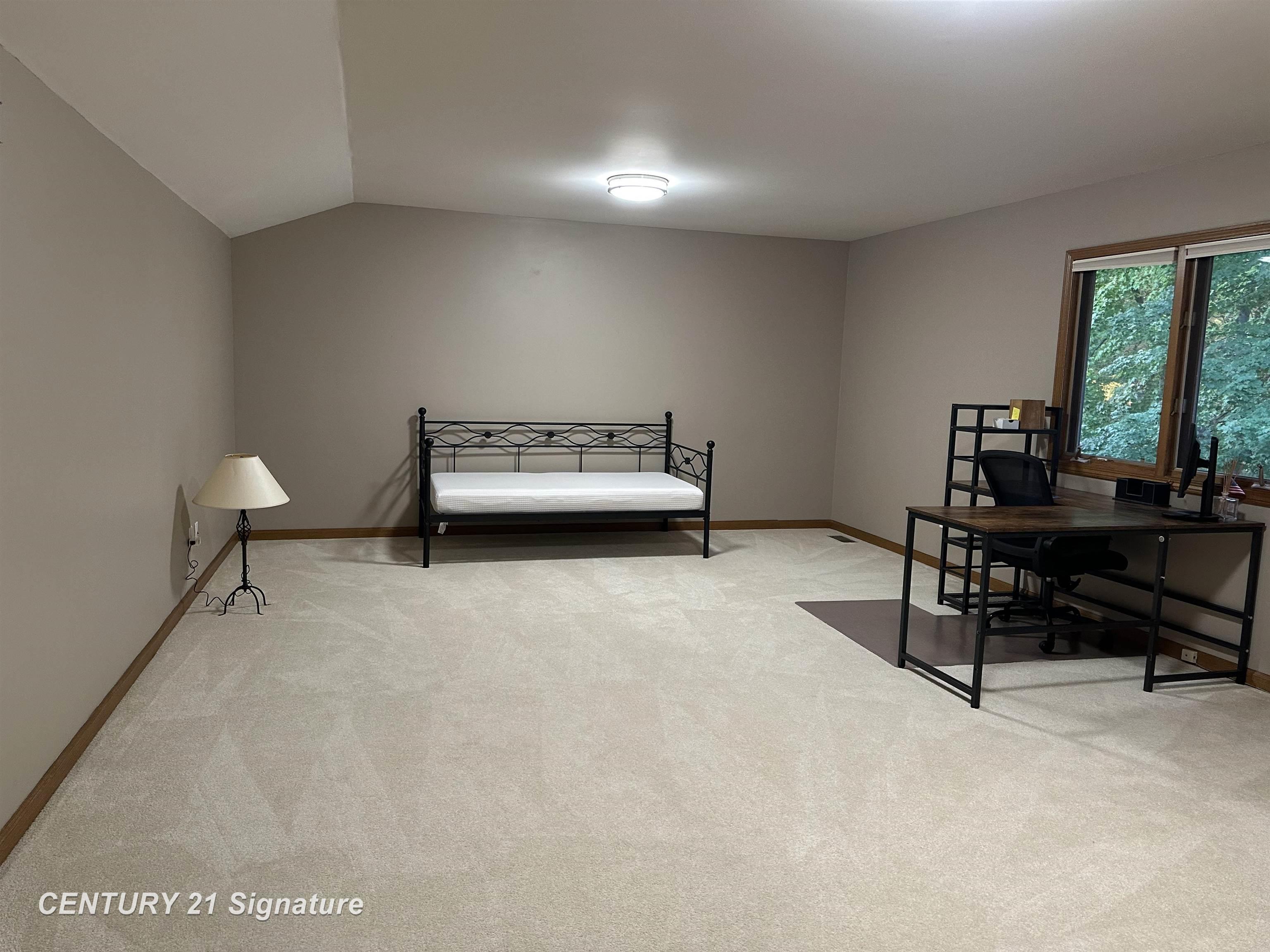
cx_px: 635
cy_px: 476
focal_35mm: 24
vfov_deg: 56.8
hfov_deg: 71.6
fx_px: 881
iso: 320
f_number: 1.78
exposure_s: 1/60
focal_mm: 6.86
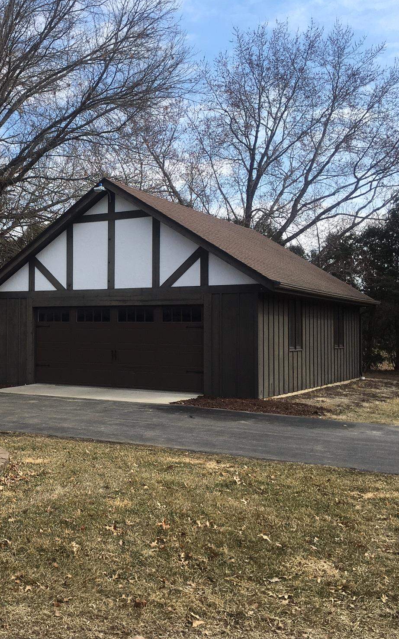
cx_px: 14
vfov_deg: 47.2
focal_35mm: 42
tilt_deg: +2.2
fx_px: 731
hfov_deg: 28.9
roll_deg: -0.2
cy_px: 322
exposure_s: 1/1202
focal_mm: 4.15
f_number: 2.2
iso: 25
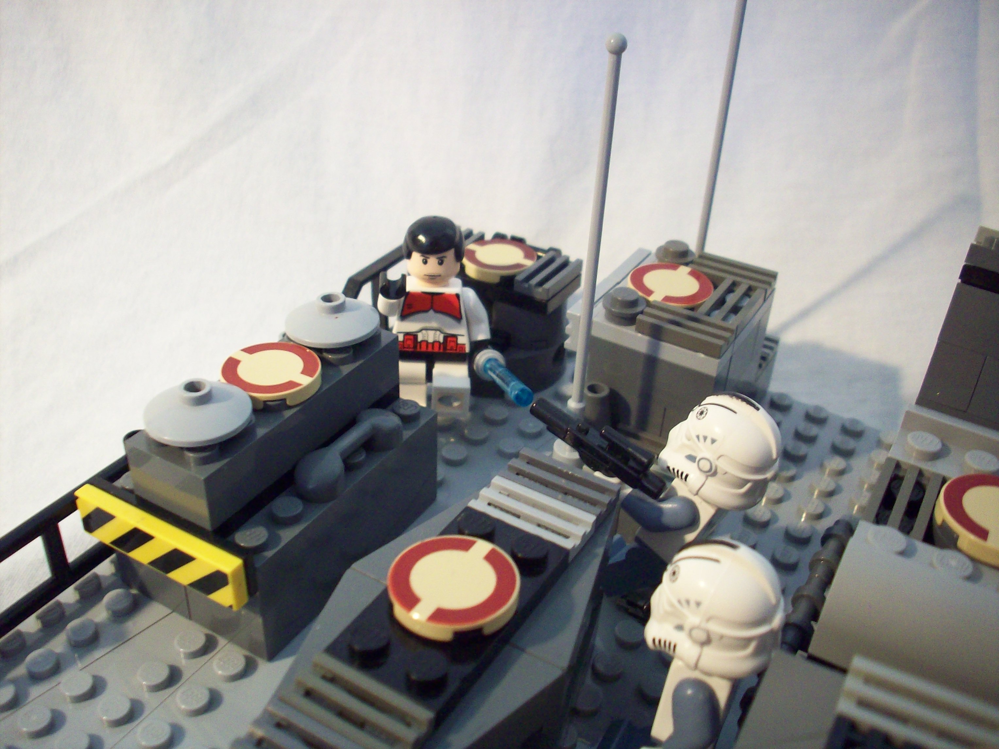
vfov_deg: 38.7
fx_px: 1068
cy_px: 374
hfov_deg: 50.1
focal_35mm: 37
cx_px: 500
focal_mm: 6.2
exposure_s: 1/11.9
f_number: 2.8
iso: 160
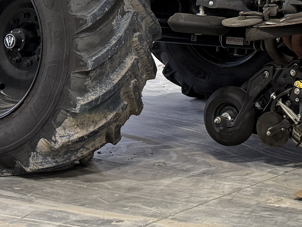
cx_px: 445
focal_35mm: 107
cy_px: -135
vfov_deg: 12.9
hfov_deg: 16.8
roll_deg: -1.5
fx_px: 934
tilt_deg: +5.0
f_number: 1.78
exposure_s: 1/60
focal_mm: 6.76
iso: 250
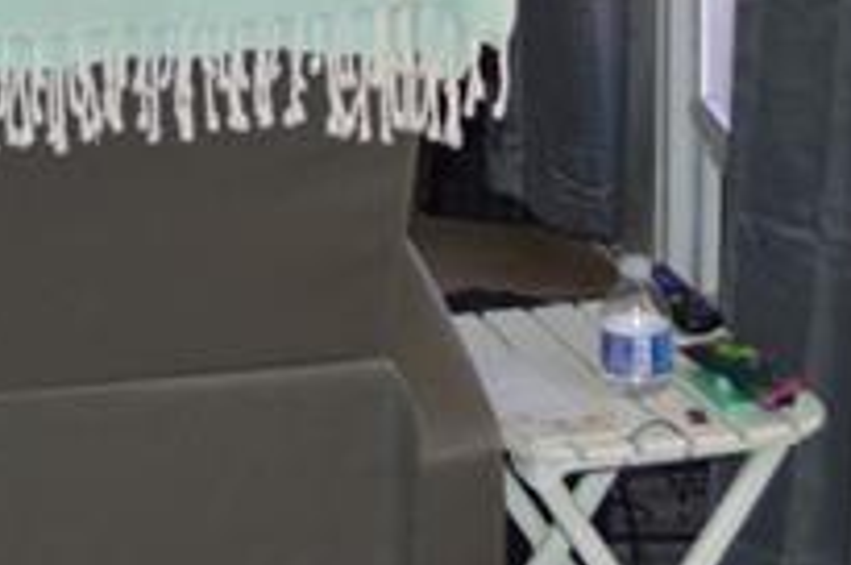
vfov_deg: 7.8
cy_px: -702
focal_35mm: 165
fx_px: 3894
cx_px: 241
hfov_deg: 12.4
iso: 500
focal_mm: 22
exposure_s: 1/60
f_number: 3.8
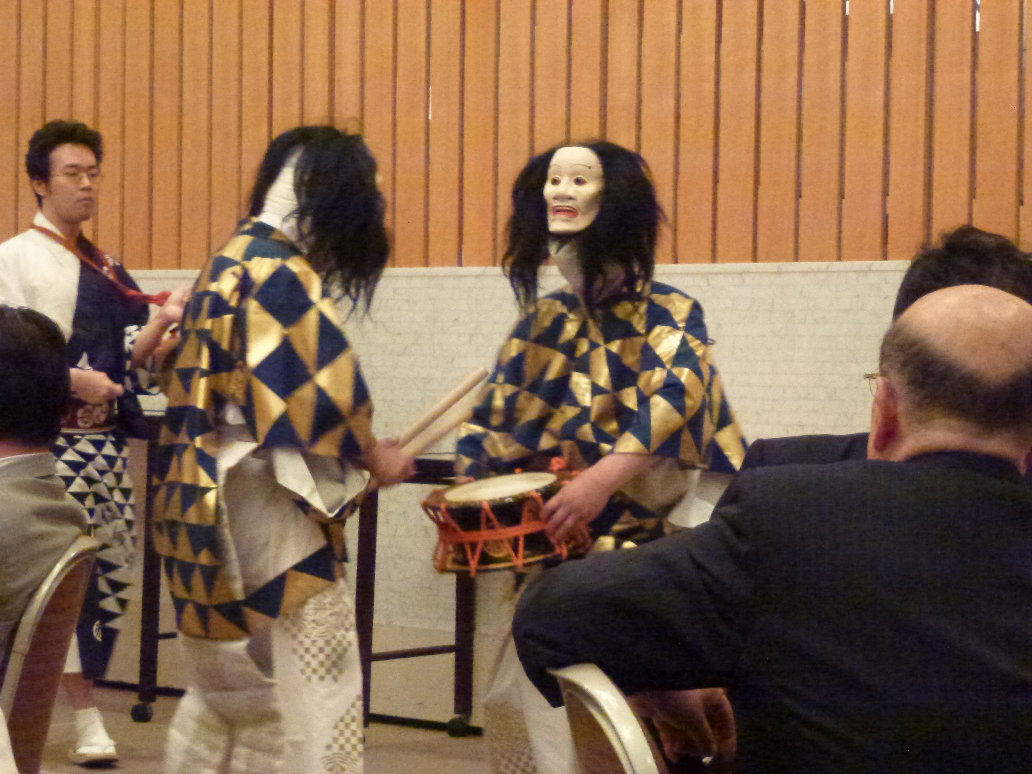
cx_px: 516
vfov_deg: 15.4
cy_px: 387
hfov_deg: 20.4
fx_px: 2862
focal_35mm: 96
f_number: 5
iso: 1600
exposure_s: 1/50
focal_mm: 17.3
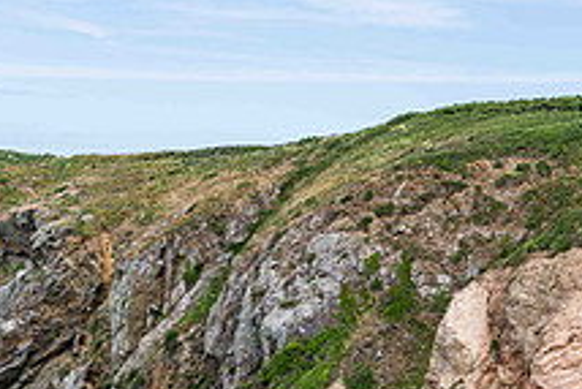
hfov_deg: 26.1
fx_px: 1052
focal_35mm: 65
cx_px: 770
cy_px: 388
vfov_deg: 20.3
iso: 100
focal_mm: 24
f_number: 4
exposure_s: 1/400
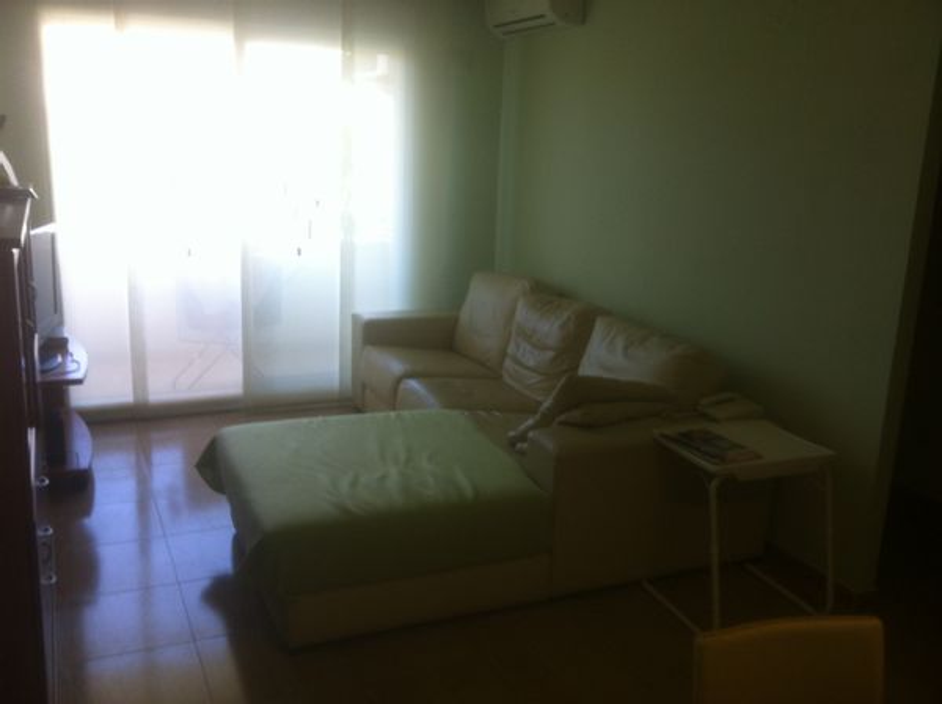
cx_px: 471
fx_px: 951
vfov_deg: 40.6
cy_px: 352
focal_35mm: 35
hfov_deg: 52.7
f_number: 2.8
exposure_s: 1/24
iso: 80
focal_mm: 3.85
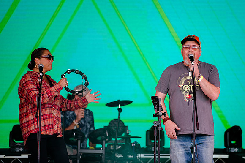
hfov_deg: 9.4
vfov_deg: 6.3
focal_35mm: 218
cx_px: 144
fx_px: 1483
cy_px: 67
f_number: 2.8
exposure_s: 1/500
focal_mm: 185
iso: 320
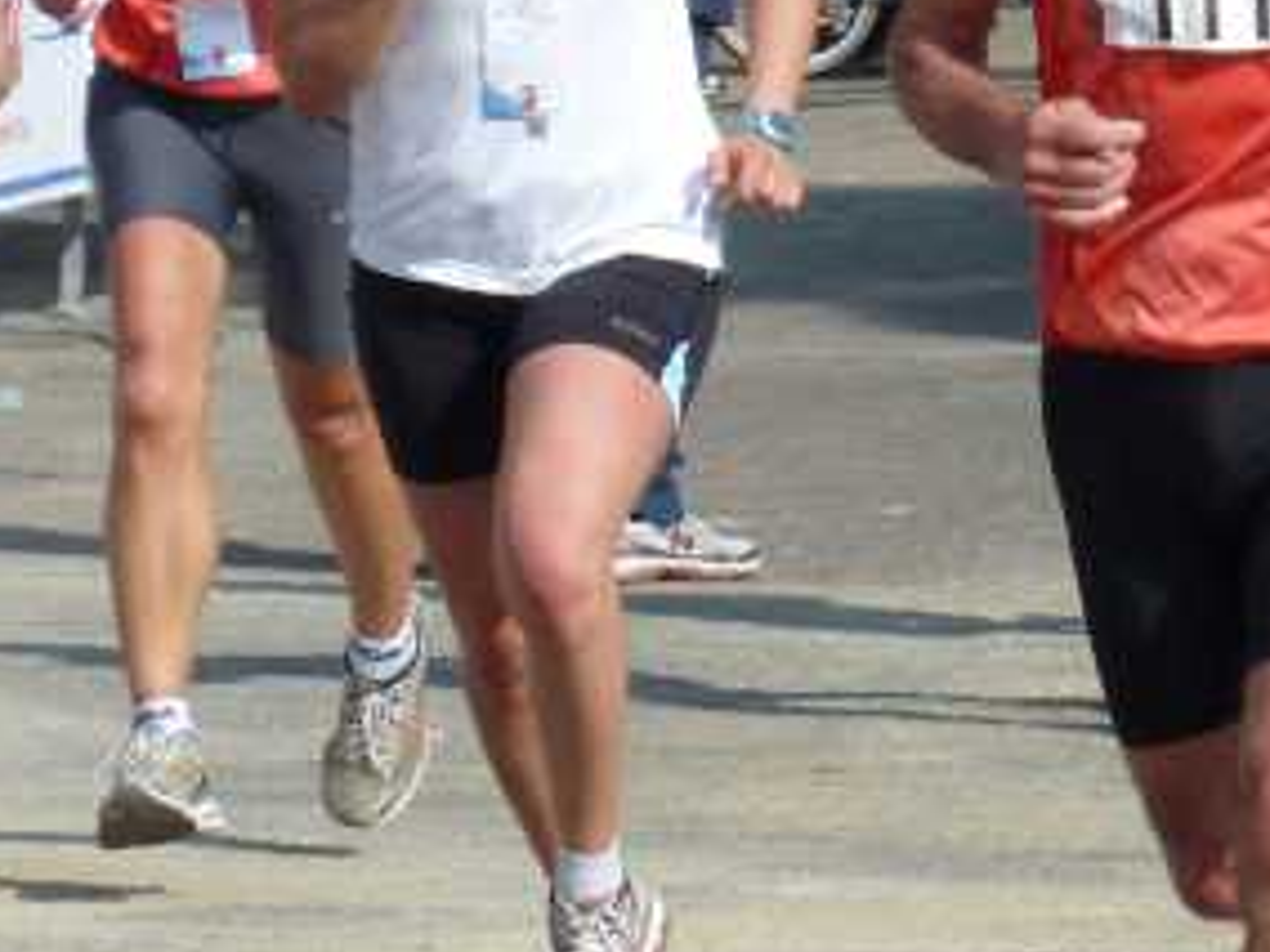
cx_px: 1301
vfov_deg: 2.5
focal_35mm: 597
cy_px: 217
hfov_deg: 3.3
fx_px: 21903
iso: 160
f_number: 4.7
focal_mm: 39.7
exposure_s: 1/800
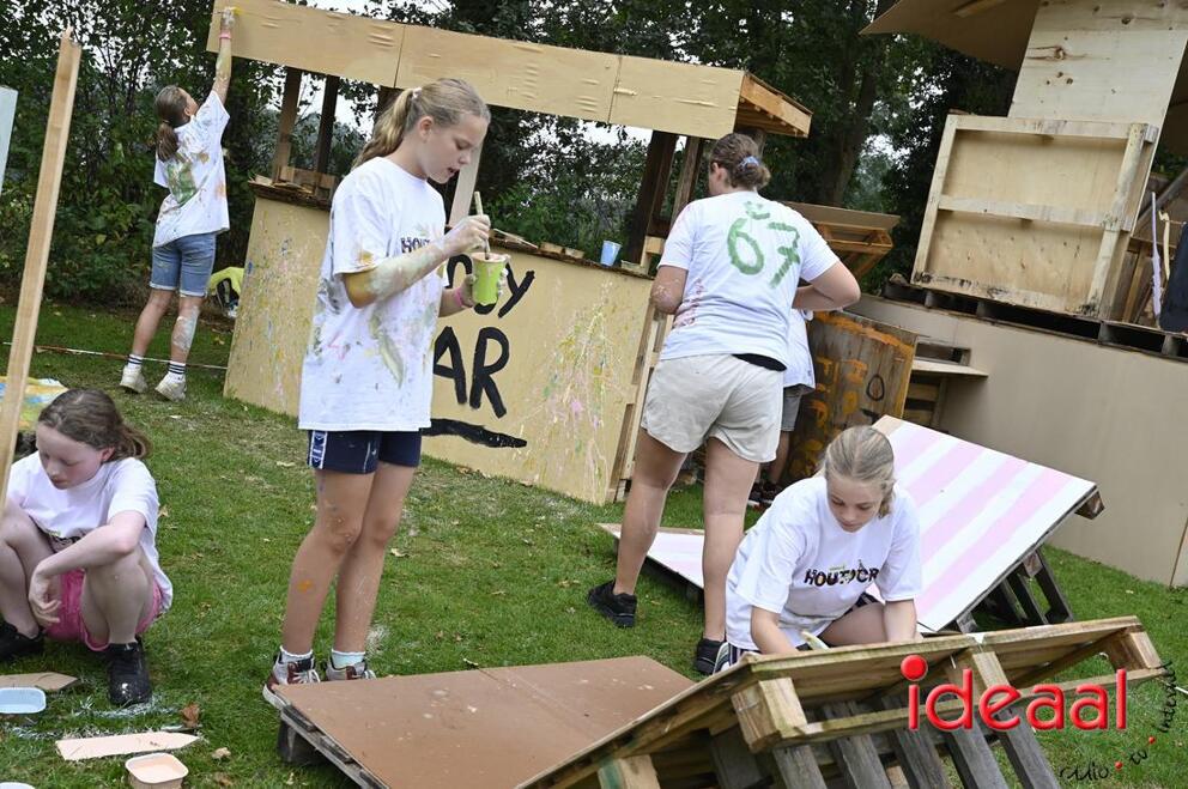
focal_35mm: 40
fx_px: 1318
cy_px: 394
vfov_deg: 33.3
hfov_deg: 48.5
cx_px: 594
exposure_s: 1/160
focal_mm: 40
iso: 200
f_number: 6.3
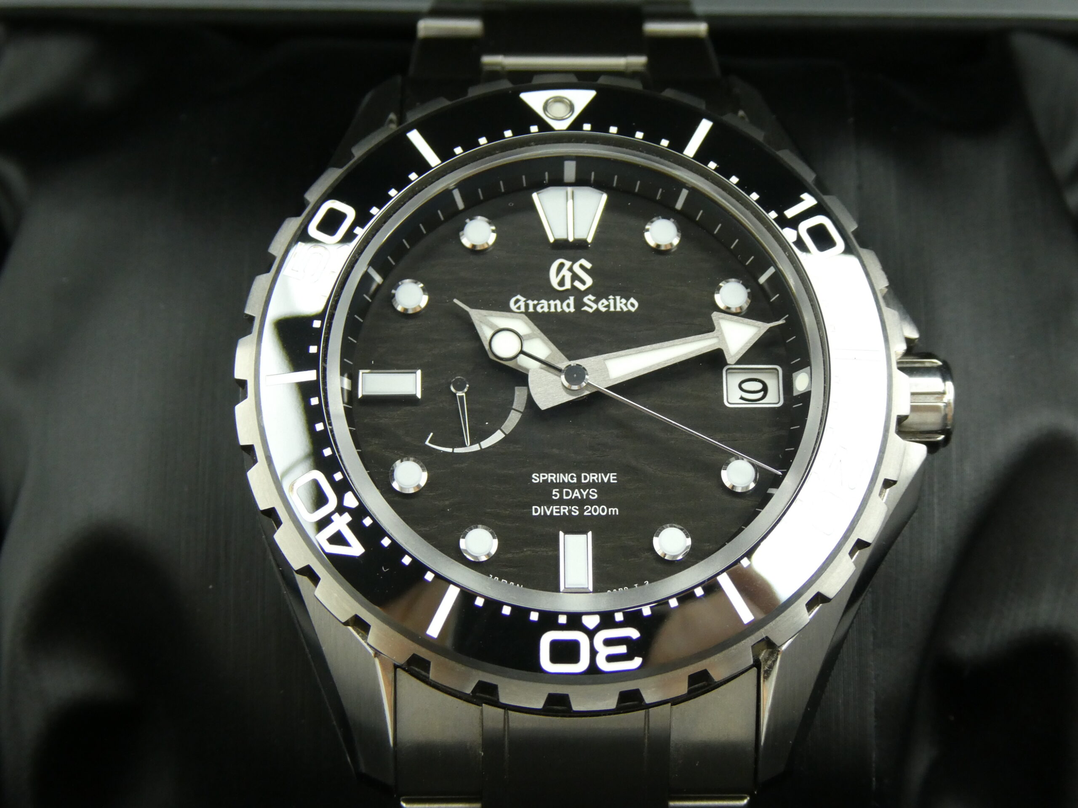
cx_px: 539
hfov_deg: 24.7
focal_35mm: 79
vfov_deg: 18.7
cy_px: 404
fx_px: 2460
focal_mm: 14.1
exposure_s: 1/80
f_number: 4.7
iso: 400
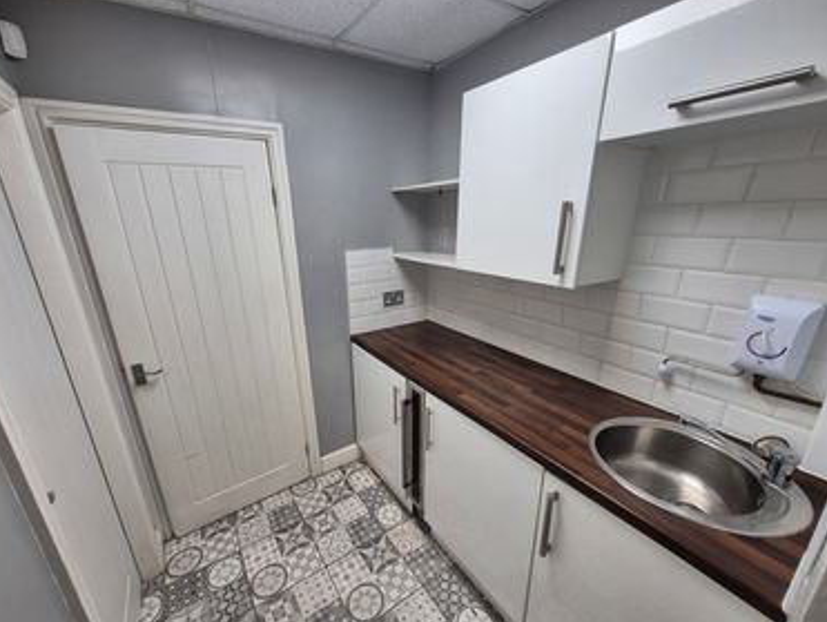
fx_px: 335
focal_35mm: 14
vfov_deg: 85.7
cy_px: 321
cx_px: 386
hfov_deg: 101.9
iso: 64
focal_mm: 1.74
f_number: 2.2
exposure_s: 1/50
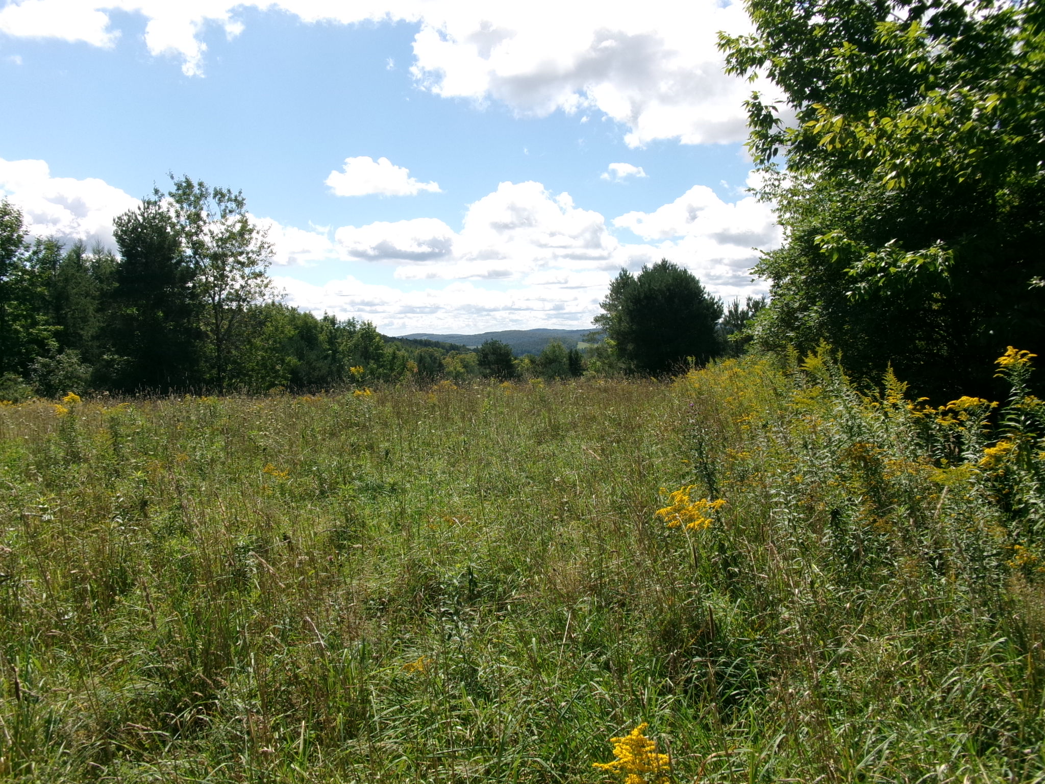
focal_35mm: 28
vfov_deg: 49.7
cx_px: 522
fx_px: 845
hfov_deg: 63.4
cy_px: 392
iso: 100
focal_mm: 5.1
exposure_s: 1/140
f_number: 10.8
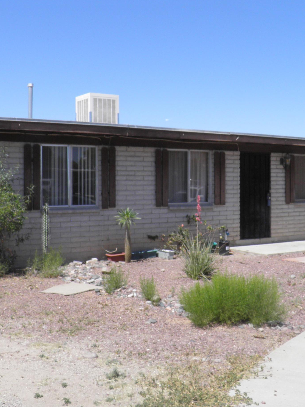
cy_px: 173
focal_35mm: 46
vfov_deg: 41.1
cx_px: 176
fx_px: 540
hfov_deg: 31.5
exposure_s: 1/250
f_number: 5.7
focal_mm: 4.9
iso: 50
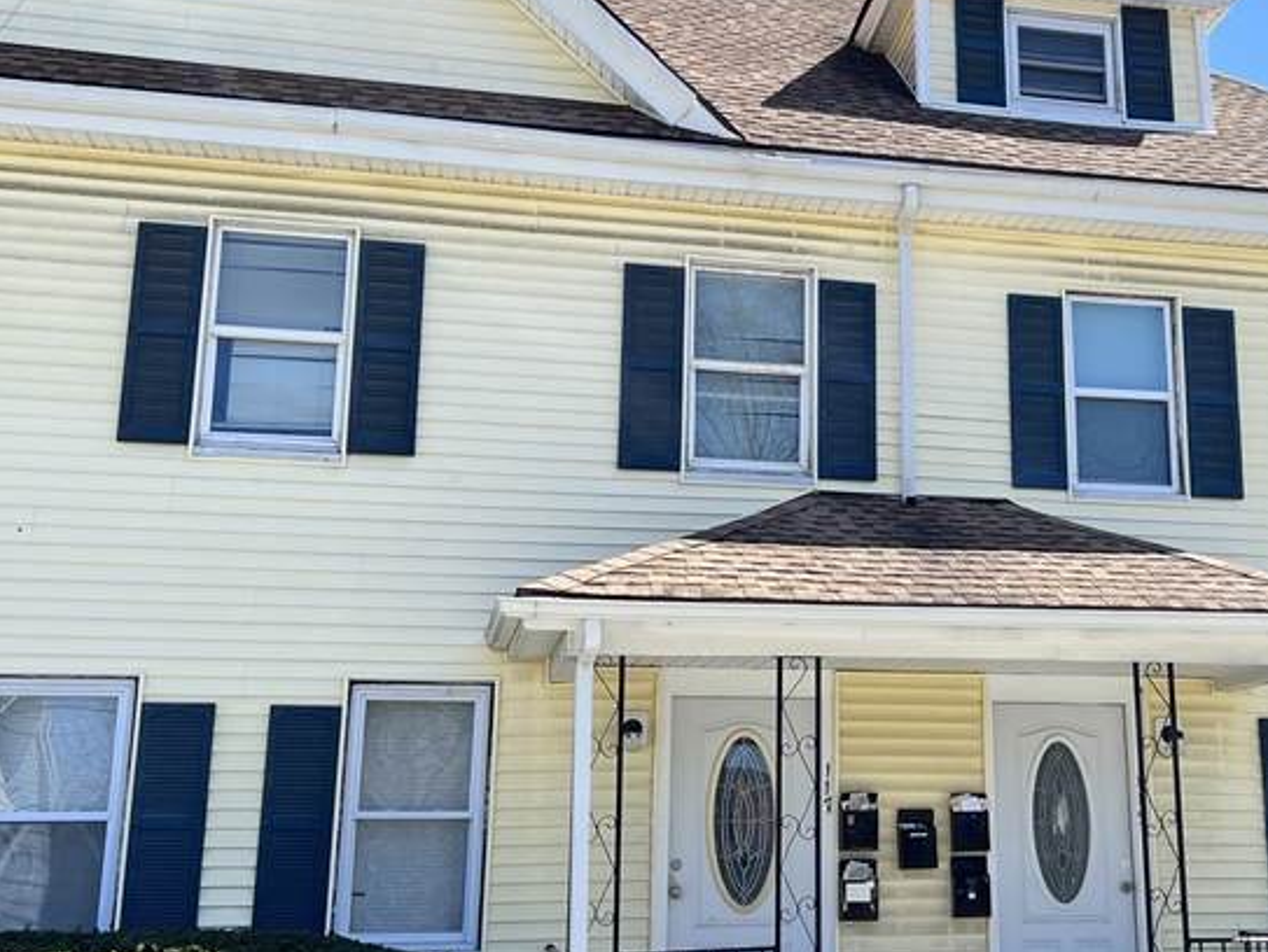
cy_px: 457
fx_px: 1796
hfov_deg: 38.0
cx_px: 929
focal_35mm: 49
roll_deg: +1.2
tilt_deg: +14.9
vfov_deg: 29.7
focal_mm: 5.7
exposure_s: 1/2994
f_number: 1.5
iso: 50
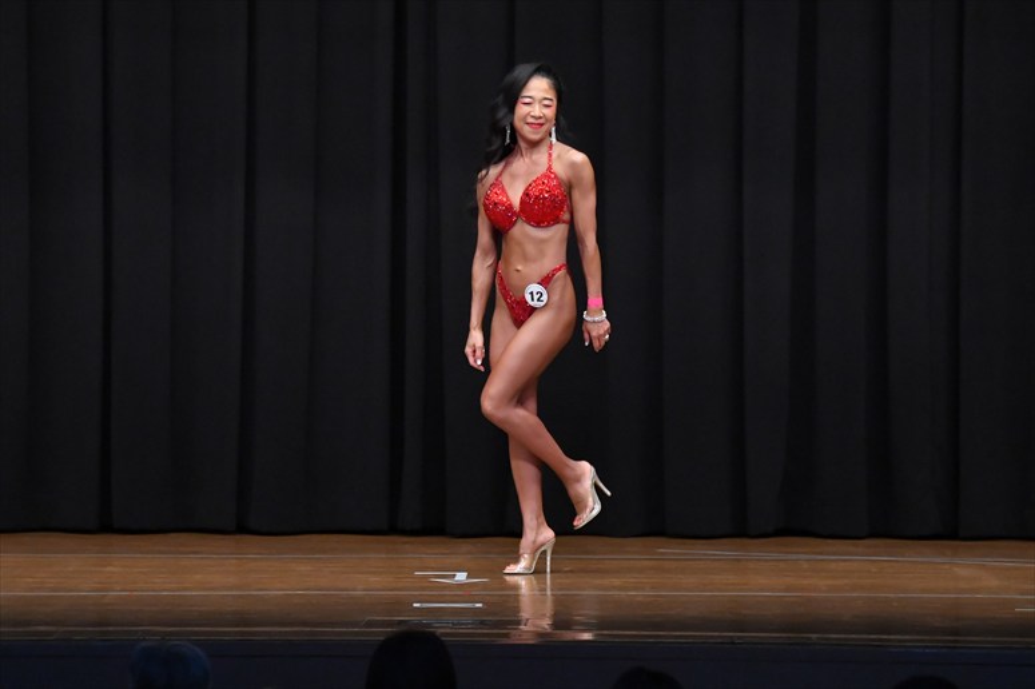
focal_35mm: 225
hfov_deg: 9.2
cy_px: 344
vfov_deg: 6.1
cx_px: 518
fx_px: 6466
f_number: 5.6
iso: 6400
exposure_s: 1/400
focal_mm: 150
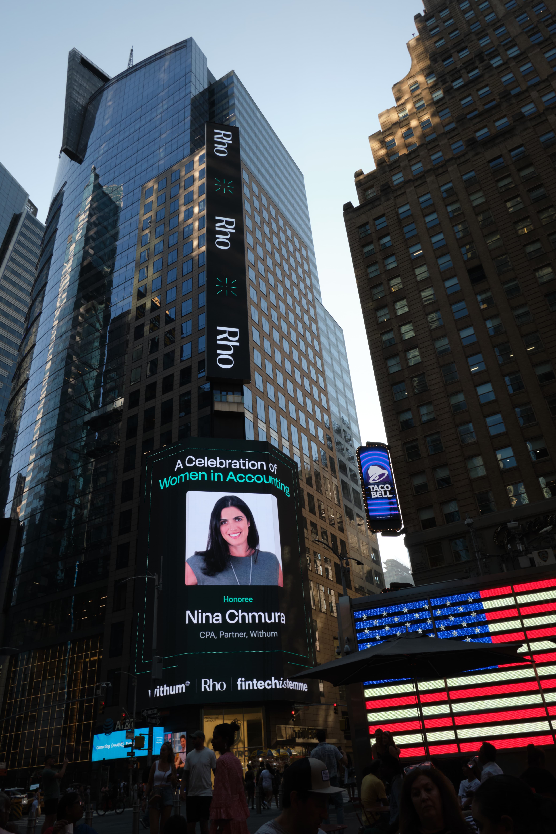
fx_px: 556
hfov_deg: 53.1
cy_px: 417
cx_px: 278
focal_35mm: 24
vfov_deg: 73.7
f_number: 10
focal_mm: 16
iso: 200
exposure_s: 1/250
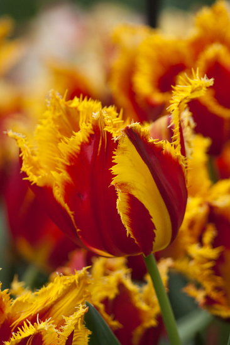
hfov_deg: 5.7
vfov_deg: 8.6
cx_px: 115
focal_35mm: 240
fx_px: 2303
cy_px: 172
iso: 400
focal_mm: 160
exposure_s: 1/200
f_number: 5.6
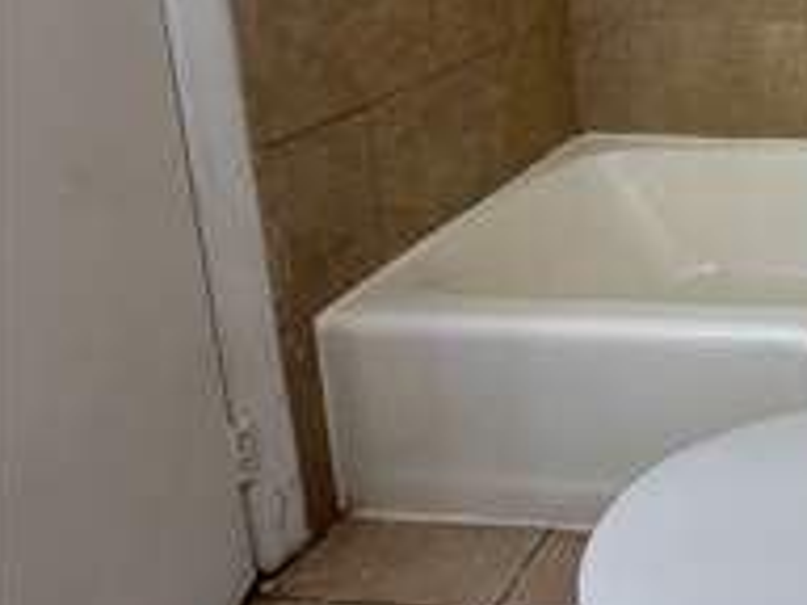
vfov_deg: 35.0
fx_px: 816
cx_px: 1000
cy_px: -59
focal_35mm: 35
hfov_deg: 37.5
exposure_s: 1/120
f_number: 2.2
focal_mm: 2.22
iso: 100
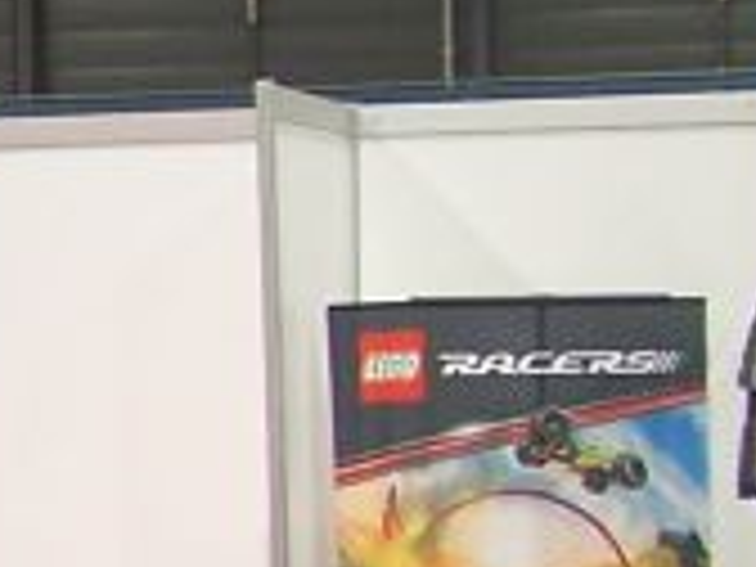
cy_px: 756
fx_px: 5329
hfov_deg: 7.4
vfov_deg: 6.0
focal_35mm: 244
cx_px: -1292
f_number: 2.8
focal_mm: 6.7
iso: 80
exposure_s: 1/2
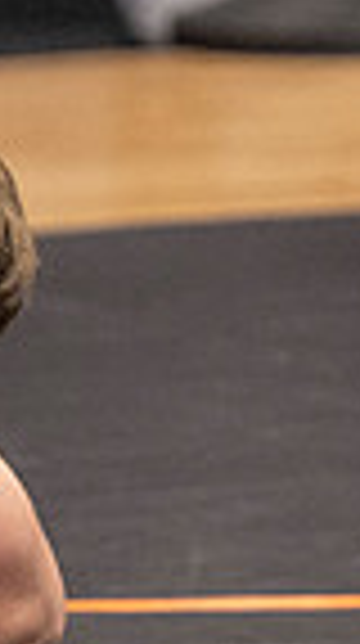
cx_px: 15
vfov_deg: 1.5
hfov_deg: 0.9
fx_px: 23925
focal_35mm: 1404
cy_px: 528
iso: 3200
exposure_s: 1/1000
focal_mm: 185
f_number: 2.8
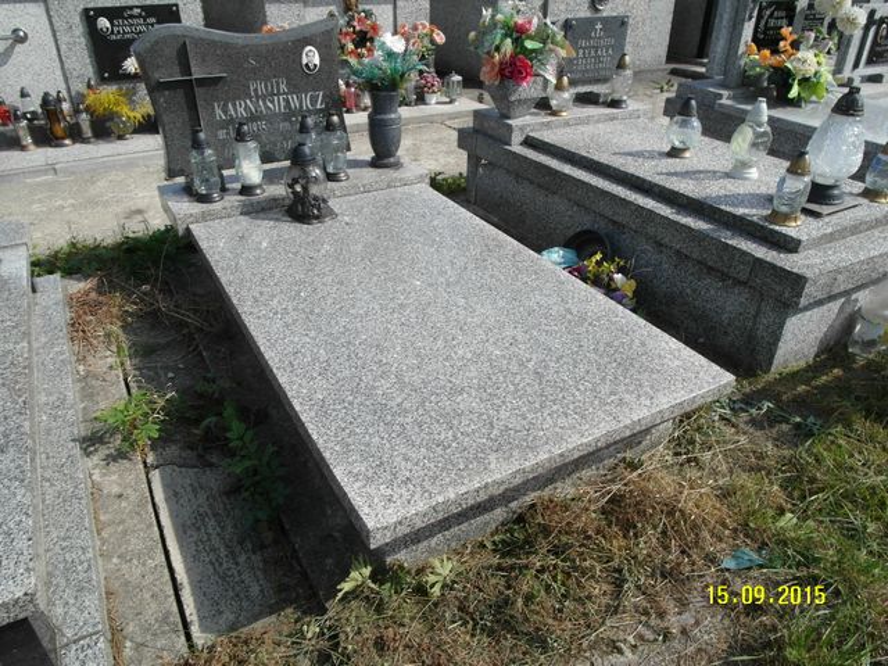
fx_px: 616
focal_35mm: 24
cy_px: 333
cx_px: 444
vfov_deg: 56.8
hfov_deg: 71.6
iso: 80
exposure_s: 1/500
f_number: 4.4
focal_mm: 5.2
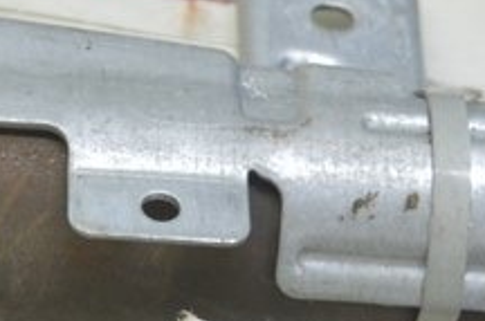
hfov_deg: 7.0
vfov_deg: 4.8
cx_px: -449
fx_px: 3831
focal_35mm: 285
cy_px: 95
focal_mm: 40
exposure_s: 1/20
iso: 400
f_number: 5.6
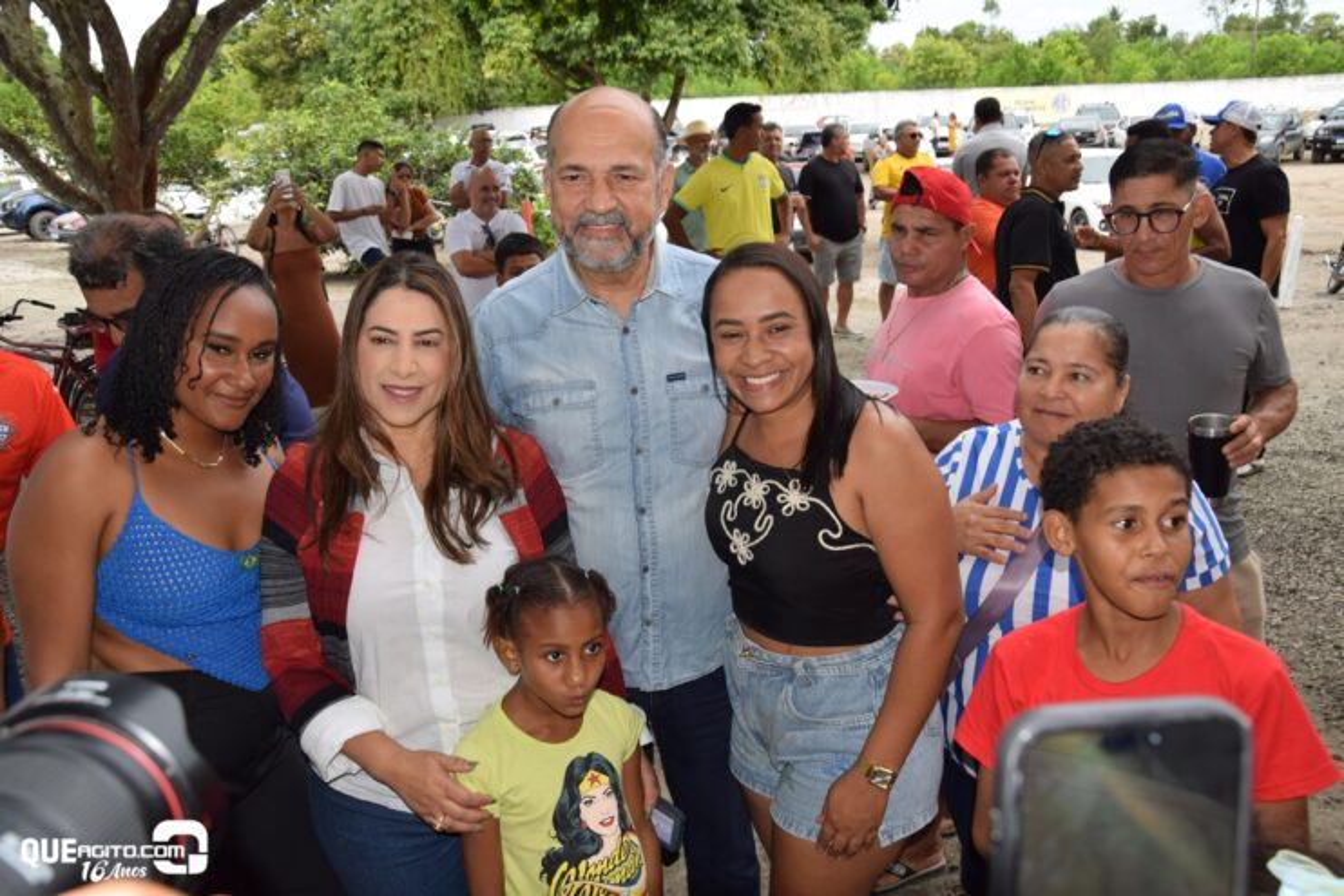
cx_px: 672
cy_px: 448
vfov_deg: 41.7
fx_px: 1176
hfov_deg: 59.5
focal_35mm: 32
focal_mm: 21
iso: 100
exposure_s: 1/160
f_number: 6.3
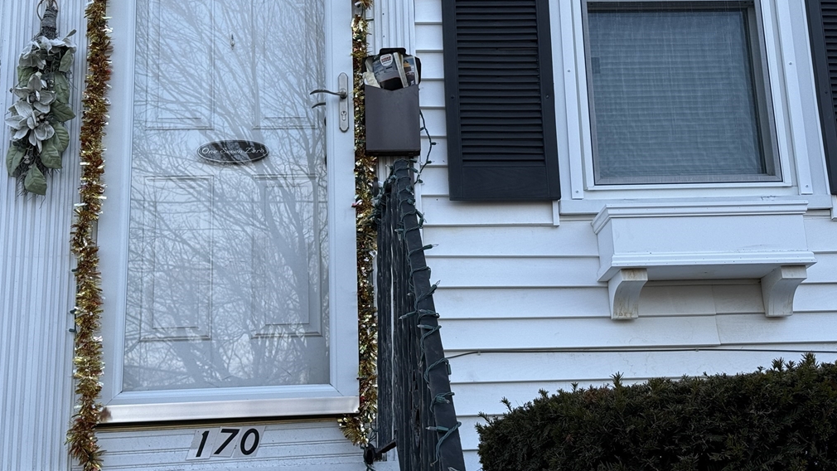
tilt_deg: +14.9
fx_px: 1176
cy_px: 172
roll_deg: +2.5
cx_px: 423
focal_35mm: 53
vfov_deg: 22.6
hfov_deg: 39.2
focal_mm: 6.76
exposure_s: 1/402
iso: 64
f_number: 1.78
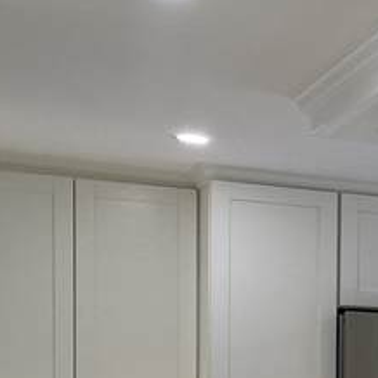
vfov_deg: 15.5
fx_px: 1334
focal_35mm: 108
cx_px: 815
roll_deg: -2.0
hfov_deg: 13.3
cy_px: 458
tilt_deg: -2.9
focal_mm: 4.25
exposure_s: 1/120
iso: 40
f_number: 1.8
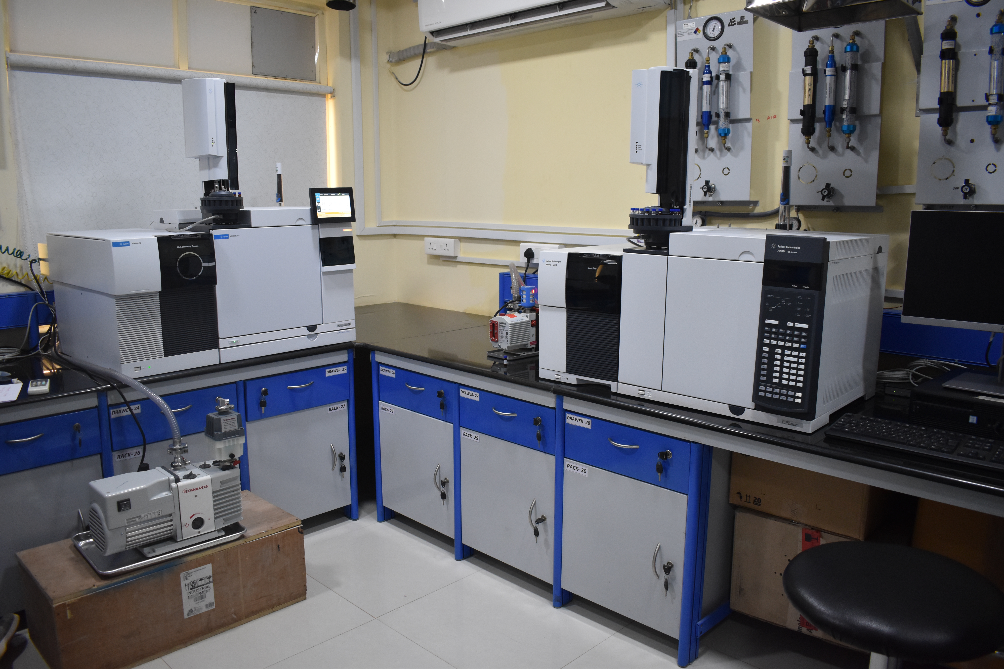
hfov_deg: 67.4
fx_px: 753
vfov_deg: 47.9
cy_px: 334
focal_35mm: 27
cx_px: 502
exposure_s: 1/125
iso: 1100
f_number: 3.5
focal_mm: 18
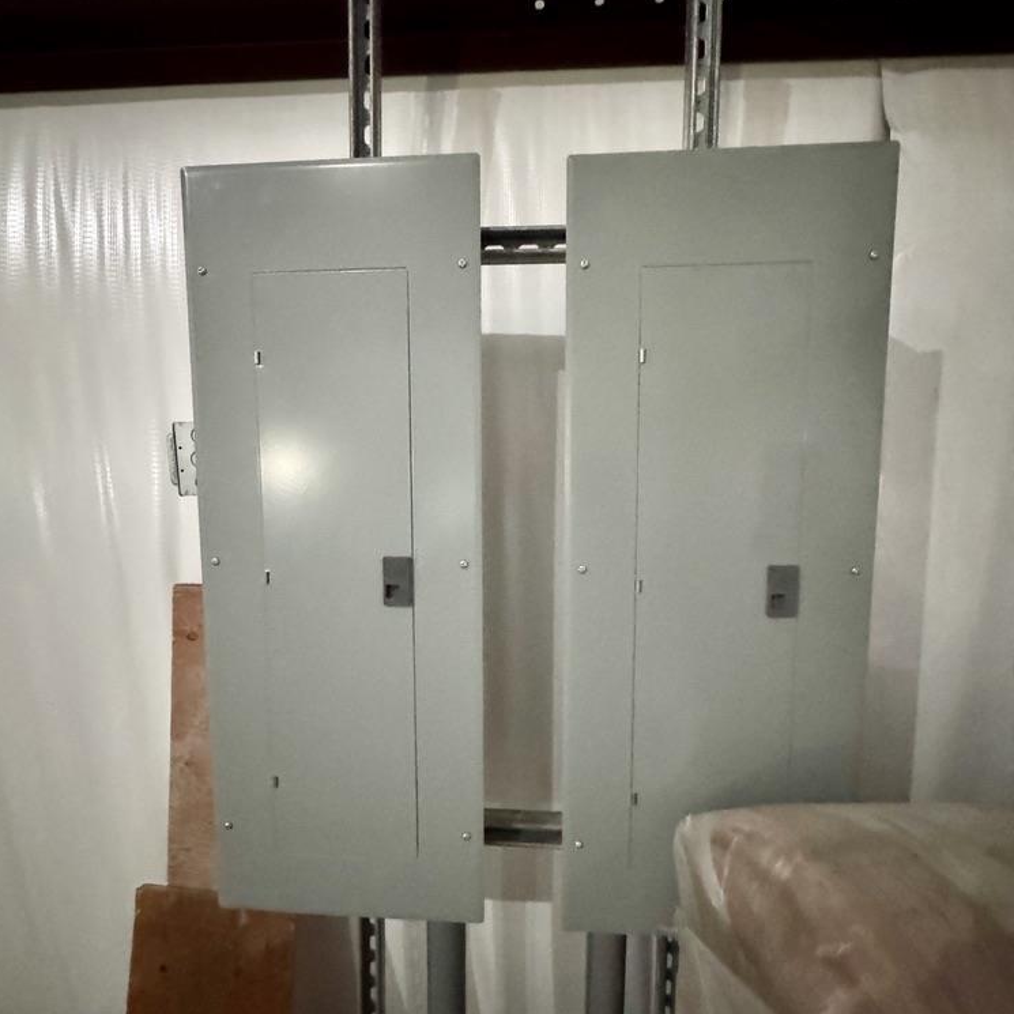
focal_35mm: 17
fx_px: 563
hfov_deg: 83.9
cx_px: 493
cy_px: 516
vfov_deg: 84.0
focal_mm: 2.22
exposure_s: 1/30
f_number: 2.2
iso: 1600
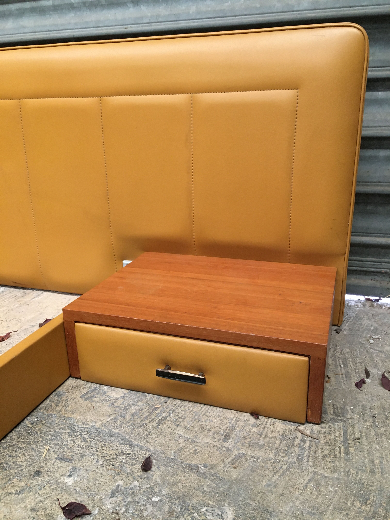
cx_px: 195
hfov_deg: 48.2
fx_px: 436
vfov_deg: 61.7
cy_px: 260
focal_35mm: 29
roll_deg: +2.0
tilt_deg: -17.0
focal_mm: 4.15
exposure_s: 1/33
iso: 160
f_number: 2.2
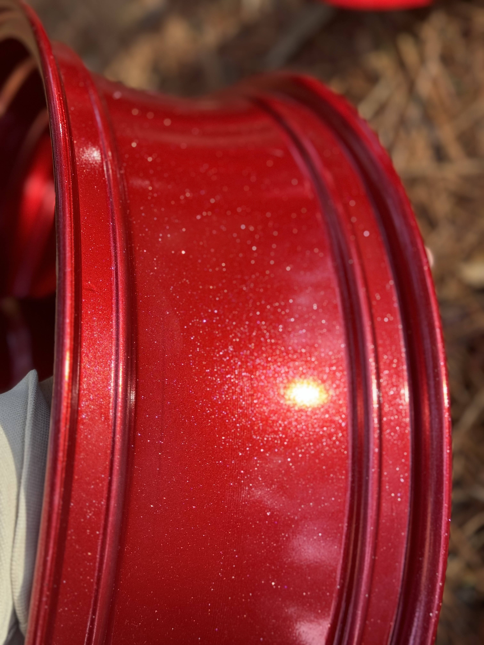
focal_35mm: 48
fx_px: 895
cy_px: 322
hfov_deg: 30.3
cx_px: 242
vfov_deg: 39.7
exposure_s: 1/488
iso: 64
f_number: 1.78
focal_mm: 6.76
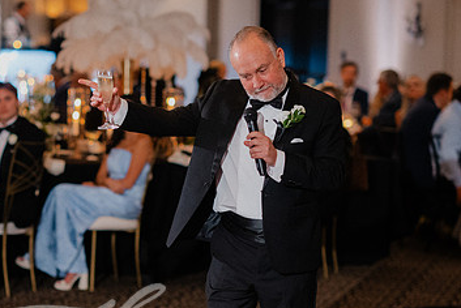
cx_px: 101
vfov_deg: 8.9
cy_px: 193
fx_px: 1986
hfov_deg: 13.2
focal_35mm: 155
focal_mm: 85
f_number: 2
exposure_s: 1/160
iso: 2000
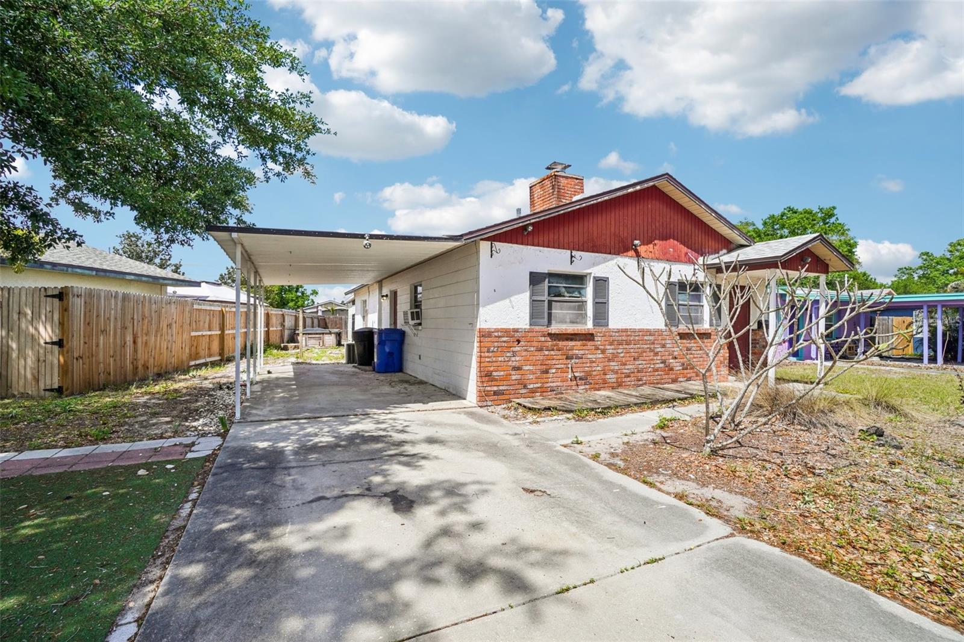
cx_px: 482
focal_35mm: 15
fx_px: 402
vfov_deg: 77.3
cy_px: 321
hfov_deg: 100.4
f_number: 8
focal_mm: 10
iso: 100
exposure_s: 1/250
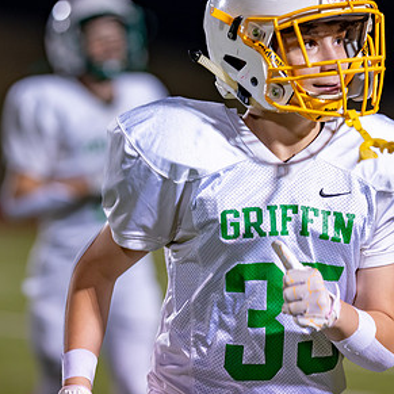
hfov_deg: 6.6
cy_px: 118
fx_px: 3400
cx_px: 249
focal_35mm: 264
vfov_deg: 6.6
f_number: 1.8
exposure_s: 1/500
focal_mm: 135
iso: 500
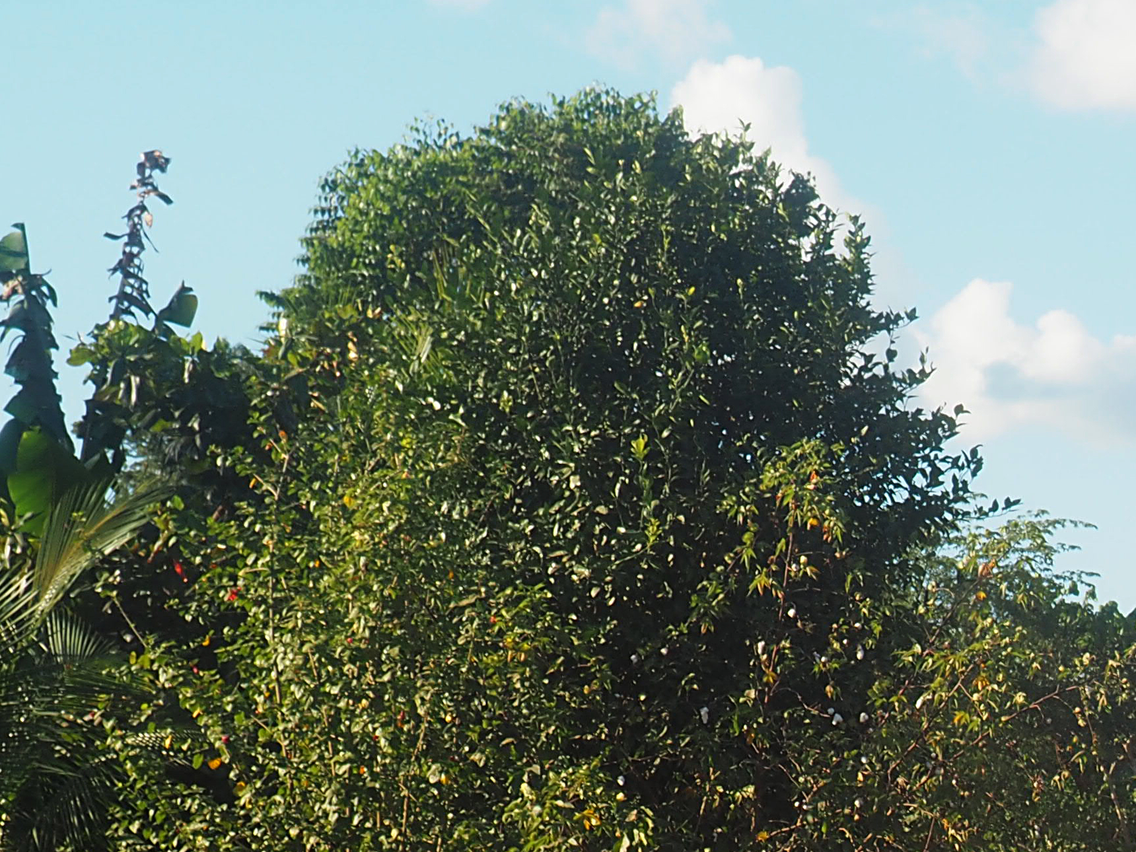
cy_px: 955
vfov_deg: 9.8
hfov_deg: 12.7
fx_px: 4923
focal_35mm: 150
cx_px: 1479
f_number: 8
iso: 200
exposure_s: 1/200
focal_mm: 28
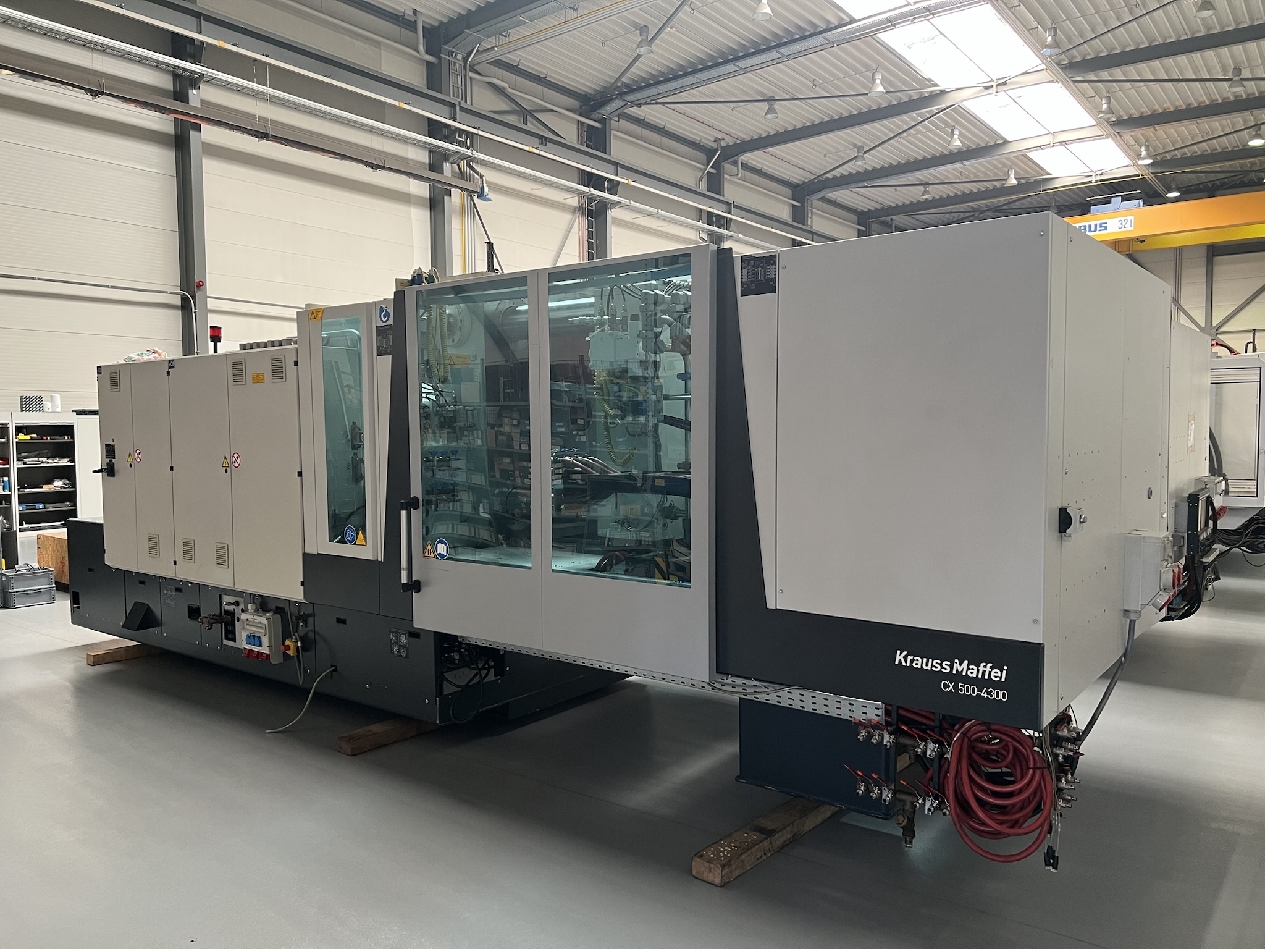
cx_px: 632
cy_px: 474
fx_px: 950
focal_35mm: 26
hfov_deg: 67.3
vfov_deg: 53.1
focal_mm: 5.7
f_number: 1.5
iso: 125
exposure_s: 1/75
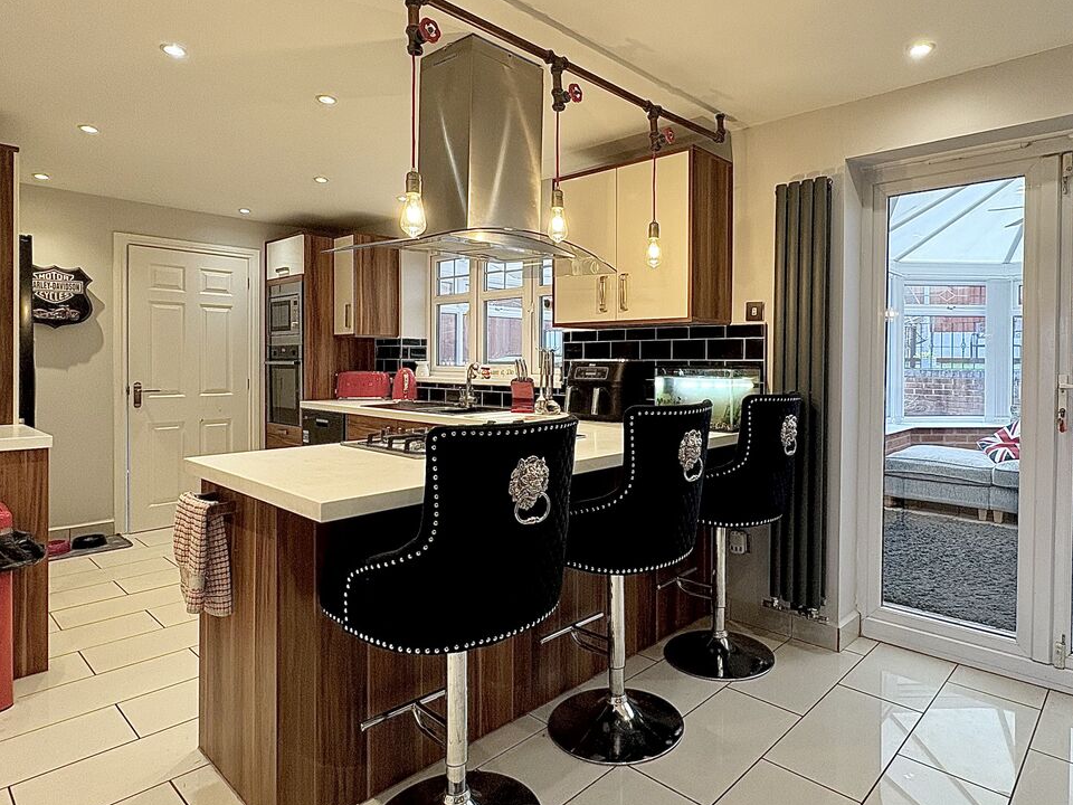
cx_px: 607
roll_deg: -0.1
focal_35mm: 21
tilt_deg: -0.5
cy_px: 366
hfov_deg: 78.6
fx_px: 651
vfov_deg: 63.3
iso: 250
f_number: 2.2
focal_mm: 2.22
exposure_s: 1/100
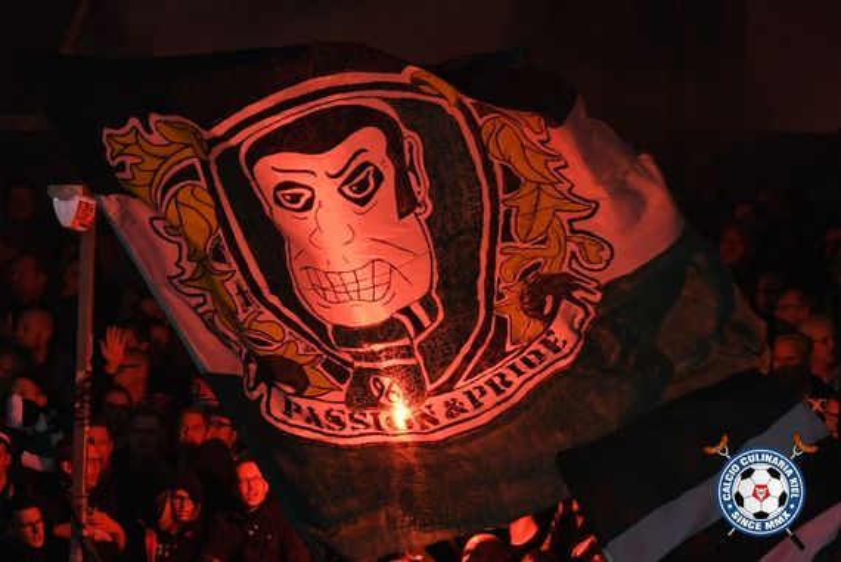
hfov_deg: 6.9
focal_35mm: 300
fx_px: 7013
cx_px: 420
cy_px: 281
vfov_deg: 4.6
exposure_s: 1/800
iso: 1250
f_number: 9
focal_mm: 200
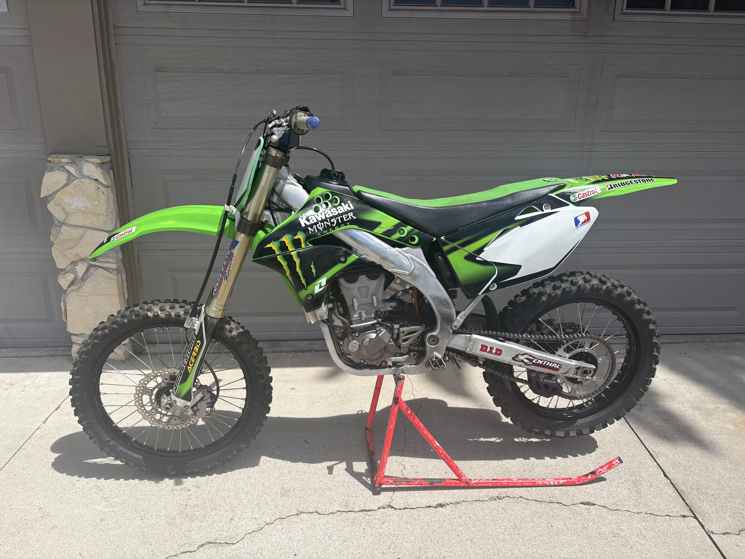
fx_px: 560
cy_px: 280
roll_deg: -0.9
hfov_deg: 67.3
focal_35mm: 26
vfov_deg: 53.1
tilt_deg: -16.5
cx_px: 372
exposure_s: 1/3623
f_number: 1.6
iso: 50
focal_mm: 5.96
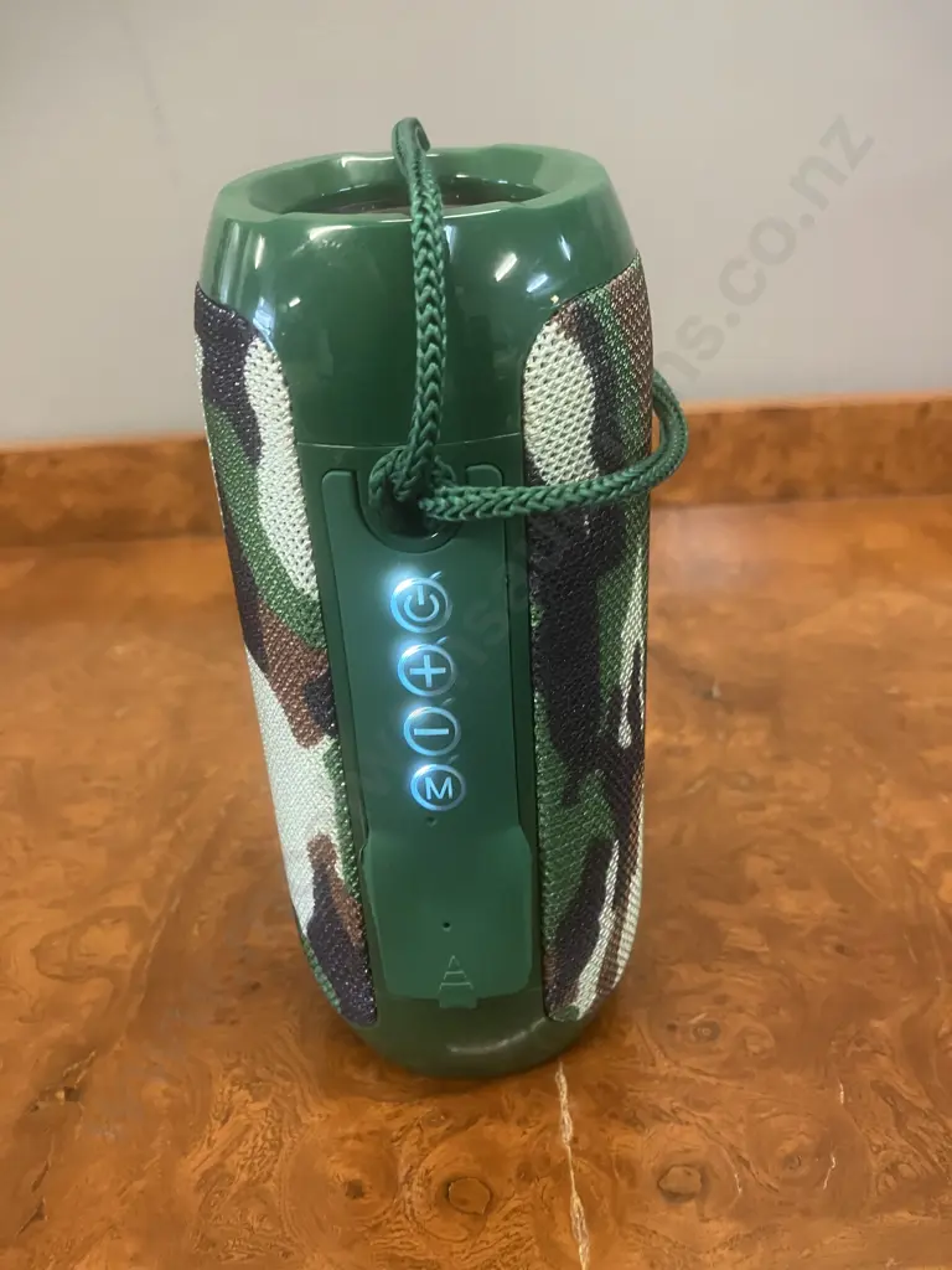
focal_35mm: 28
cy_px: 635
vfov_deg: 63.4
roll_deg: +1.5
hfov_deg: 49.7
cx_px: 476
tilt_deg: -23.5
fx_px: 1027
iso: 250
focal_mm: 3.99
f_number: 1.8
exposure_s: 1/33
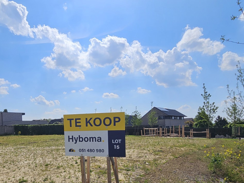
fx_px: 155
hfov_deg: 74.2
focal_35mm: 22
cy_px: 130
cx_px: 82
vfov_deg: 58.9
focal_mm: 2.2
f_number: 2.2
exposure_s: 1/5758
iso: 50
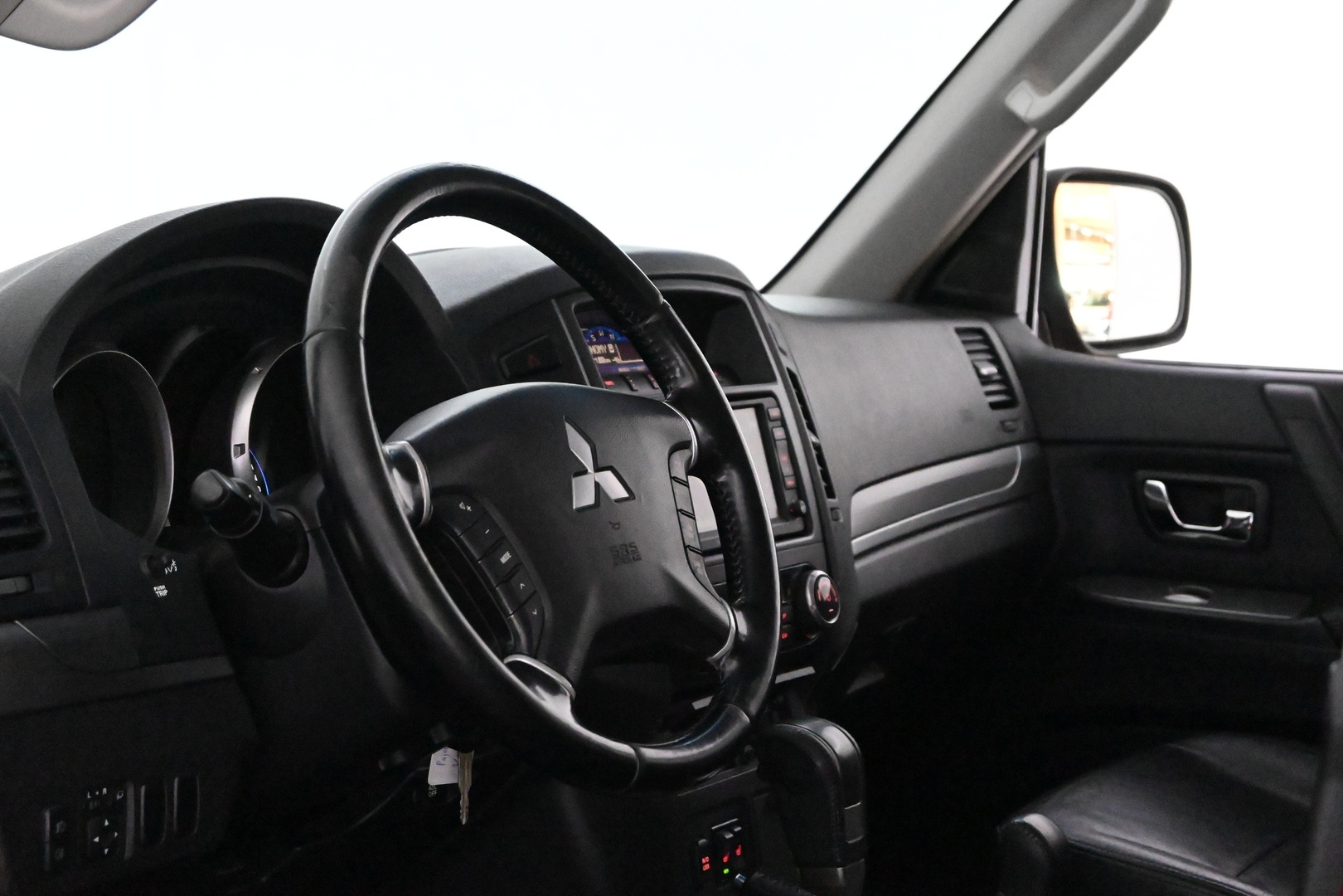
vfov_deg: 19.3
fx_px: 2630
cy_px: 448
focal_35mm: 70
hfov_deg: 28.6
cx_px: 672
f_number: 6
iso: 18000
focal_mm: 47
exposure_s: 1/80
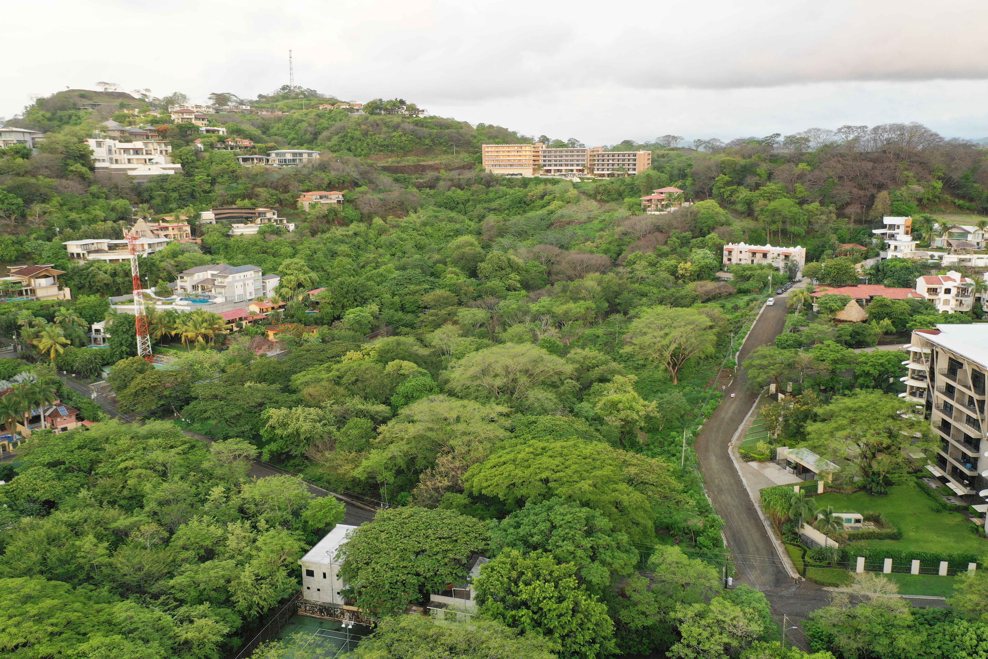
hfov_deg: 65.5
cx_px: 494
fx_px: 768
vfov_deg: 46.4
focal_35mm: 28
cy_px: 330
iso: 100
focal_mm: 10.26
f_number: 4
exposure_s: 1/80
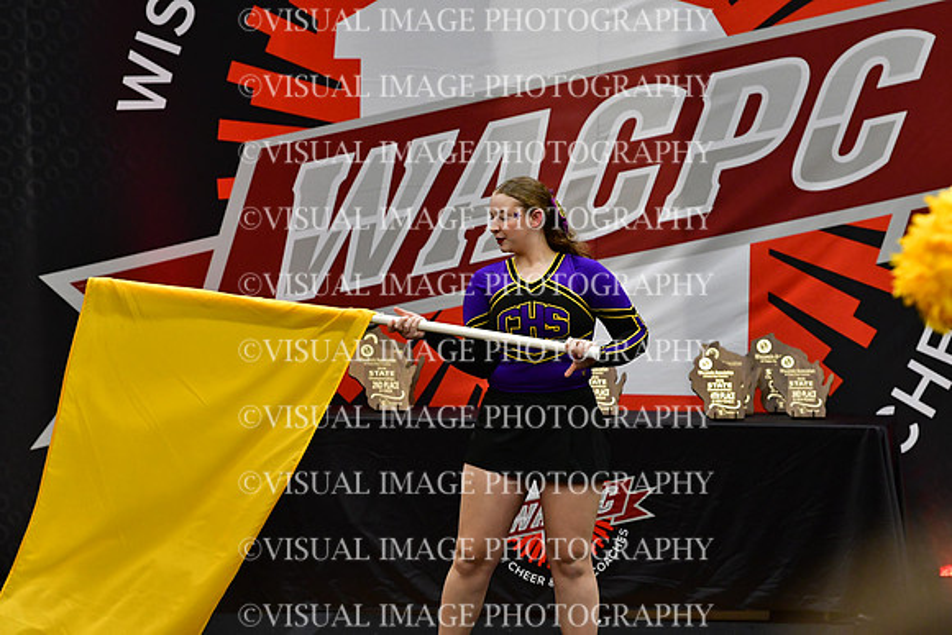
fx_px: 6930
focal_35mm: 262
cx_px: 476
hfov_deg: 7.9
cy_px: 318
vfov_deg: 5.2
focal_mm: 175
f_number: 4
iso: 4000
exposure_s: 1/500
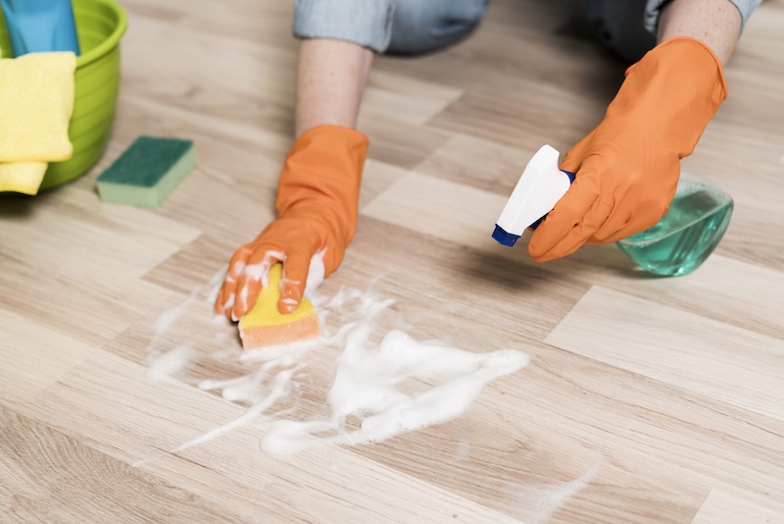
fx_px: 1198
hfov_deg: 36.2
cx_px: 392
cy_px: 262
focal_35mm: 55
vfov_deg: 24.6
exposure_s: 1/160
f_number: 3.2
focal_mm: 55
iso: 320
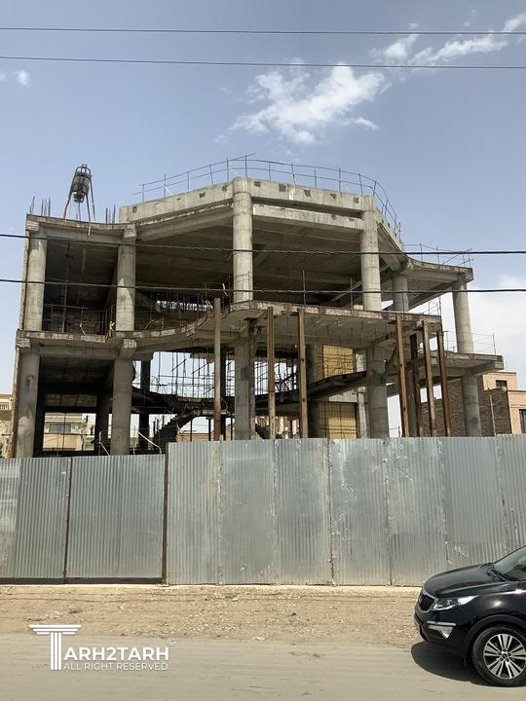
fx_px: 588
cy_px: 350
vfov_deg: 61.7
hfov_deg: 48.2
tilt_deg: +11.6
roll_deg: +0.5
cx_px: 263
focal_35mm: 29
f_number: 1.8
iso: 20
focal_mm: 3
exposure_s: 1/2538
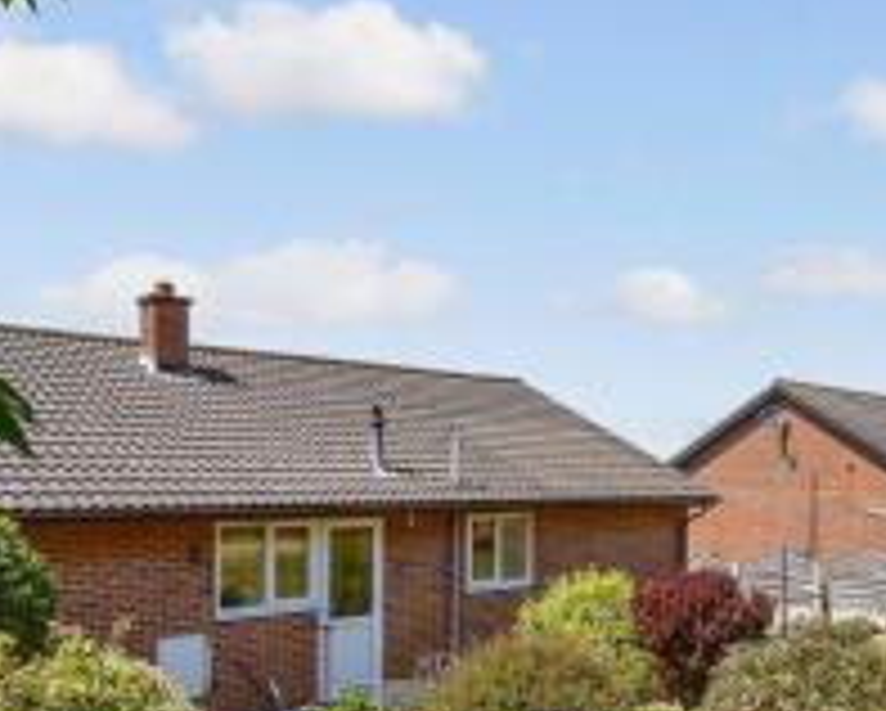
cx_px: 679
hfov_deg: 50.3
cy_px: 484
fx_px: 892
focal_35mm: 34
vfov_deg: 42.7
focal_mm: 10
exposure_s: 1/250
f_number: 8
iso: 160
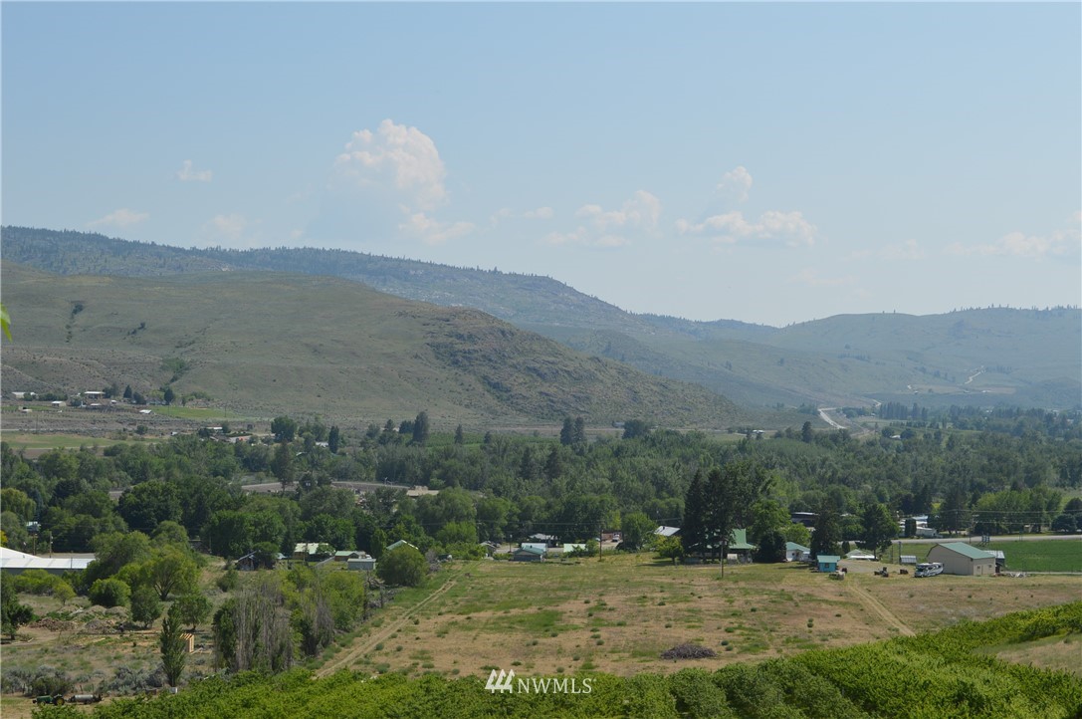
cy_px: 360
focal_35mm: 60
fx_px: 1801
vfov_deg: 22.6
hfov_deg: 33.4
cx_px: 541
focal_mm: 40
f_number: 9
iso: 100
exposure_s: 1/320
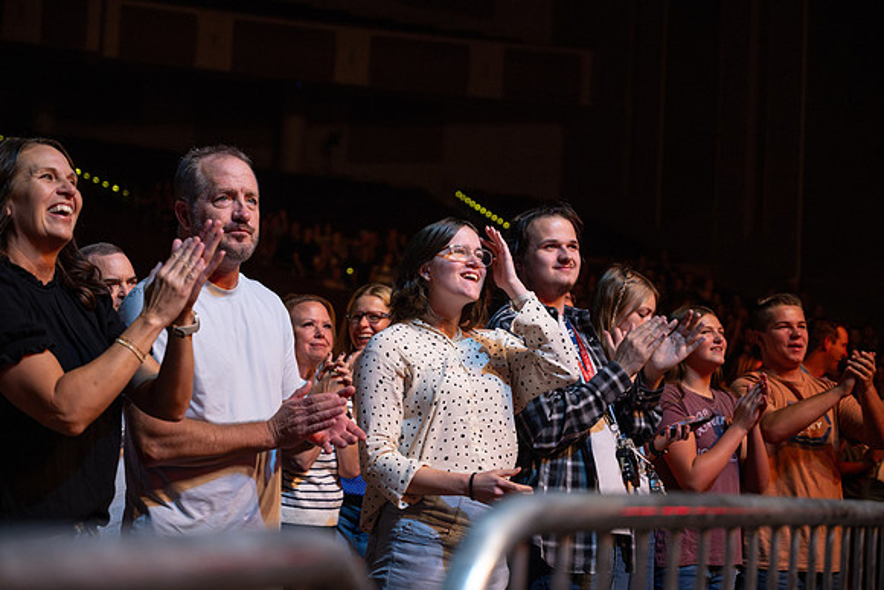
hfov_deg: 28.8
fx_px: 1719
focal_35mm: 70
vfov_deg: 19.5
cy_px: 295
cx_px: 442
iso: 5000
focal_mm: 70
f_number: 4
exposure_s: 1/160
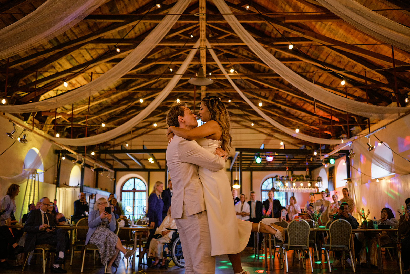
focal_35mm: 35
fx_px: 399
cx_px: 205
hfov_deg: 54.4
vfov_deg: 37.9
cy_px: 137
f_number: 1.4
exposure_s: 1/100
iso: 800
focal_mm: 23
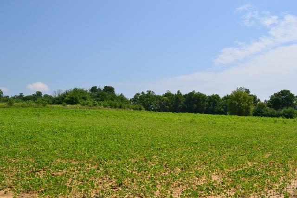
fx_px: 272
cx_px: 148
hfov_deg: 57.2
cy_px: 99
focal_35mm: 33
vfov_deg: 40.0
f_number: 11
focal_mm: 22
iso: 360
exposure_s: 1/500
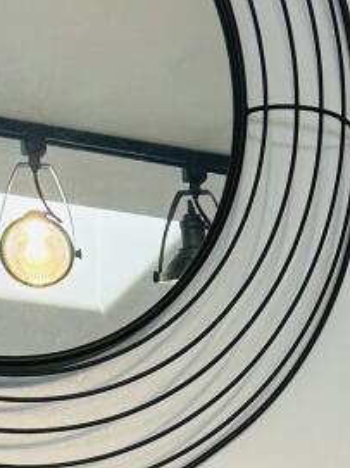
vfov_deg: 9.0
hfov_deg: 8.3
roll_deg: -0.4
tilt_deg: -8.5
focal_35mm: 177
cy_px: 1421
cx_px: 431
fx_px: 2388
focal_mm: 6.86
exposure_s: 1/120
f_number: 1.78
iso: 125
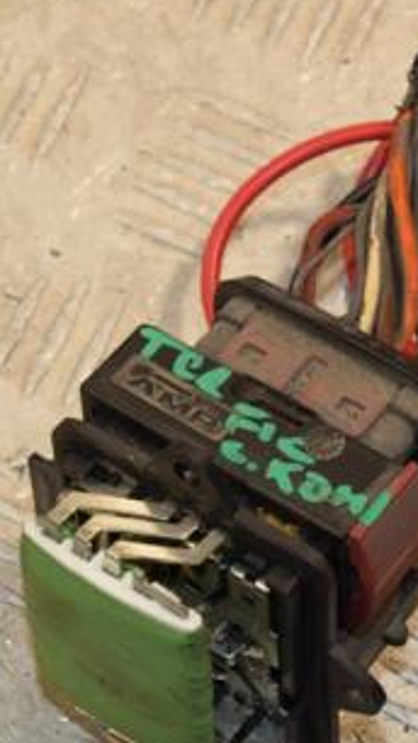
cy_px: 430
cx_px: 454
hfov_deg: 7.5
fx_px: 3154
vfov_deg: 13.4
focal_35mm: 160
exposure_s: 1/200
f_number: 8
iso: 800
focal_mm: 52
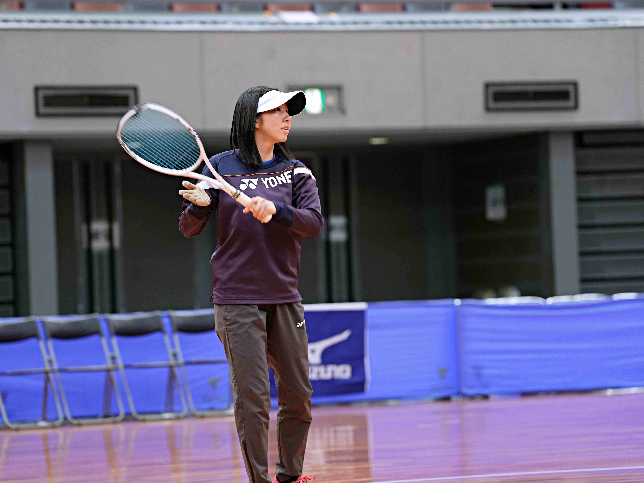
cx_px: 286
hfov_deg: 12.1
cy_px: 242
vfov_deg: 9.1
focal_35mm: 163
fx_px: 3033
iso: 1250
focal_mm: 150
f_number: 3.2
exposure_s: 1/250
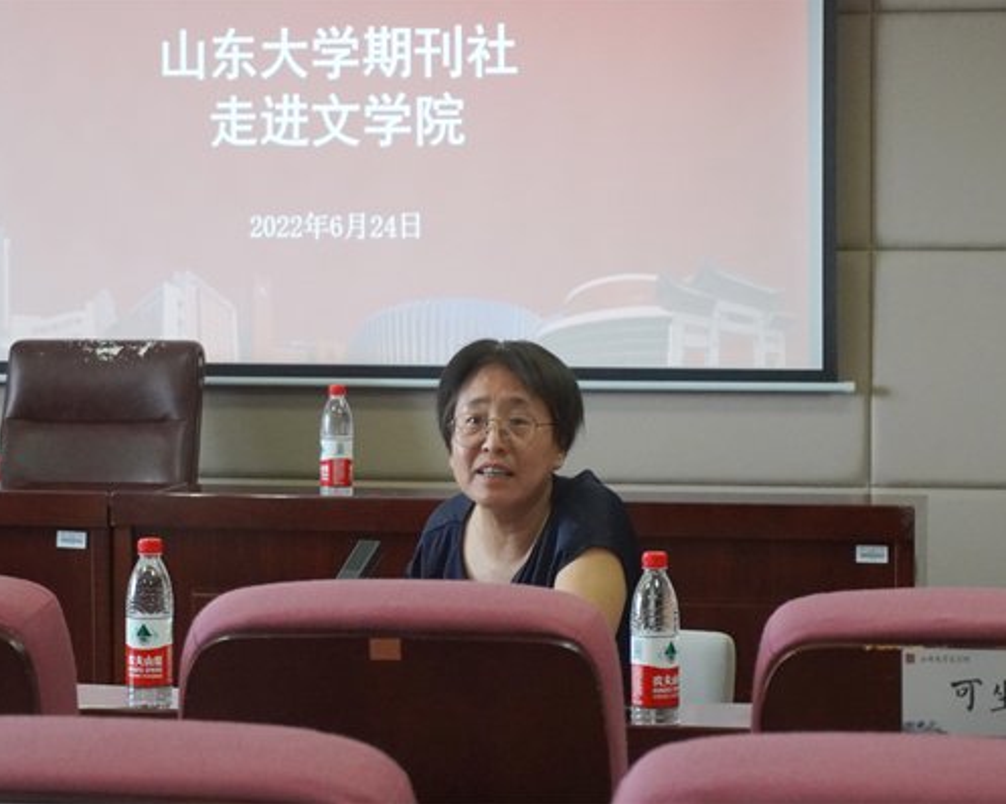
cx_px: 502
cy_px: 401
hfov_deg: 22.5
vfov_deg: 18.1
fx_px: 2529
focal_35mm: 85
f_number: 5.6
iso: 3200
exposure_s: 1/160
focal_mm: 50
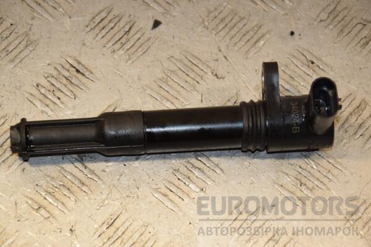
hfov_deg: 15.2
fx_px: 1391
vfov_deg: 10.2
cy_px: 124
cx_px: 186
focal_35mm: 135
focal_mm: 90
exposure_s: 1/200
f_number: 7.1
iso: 800
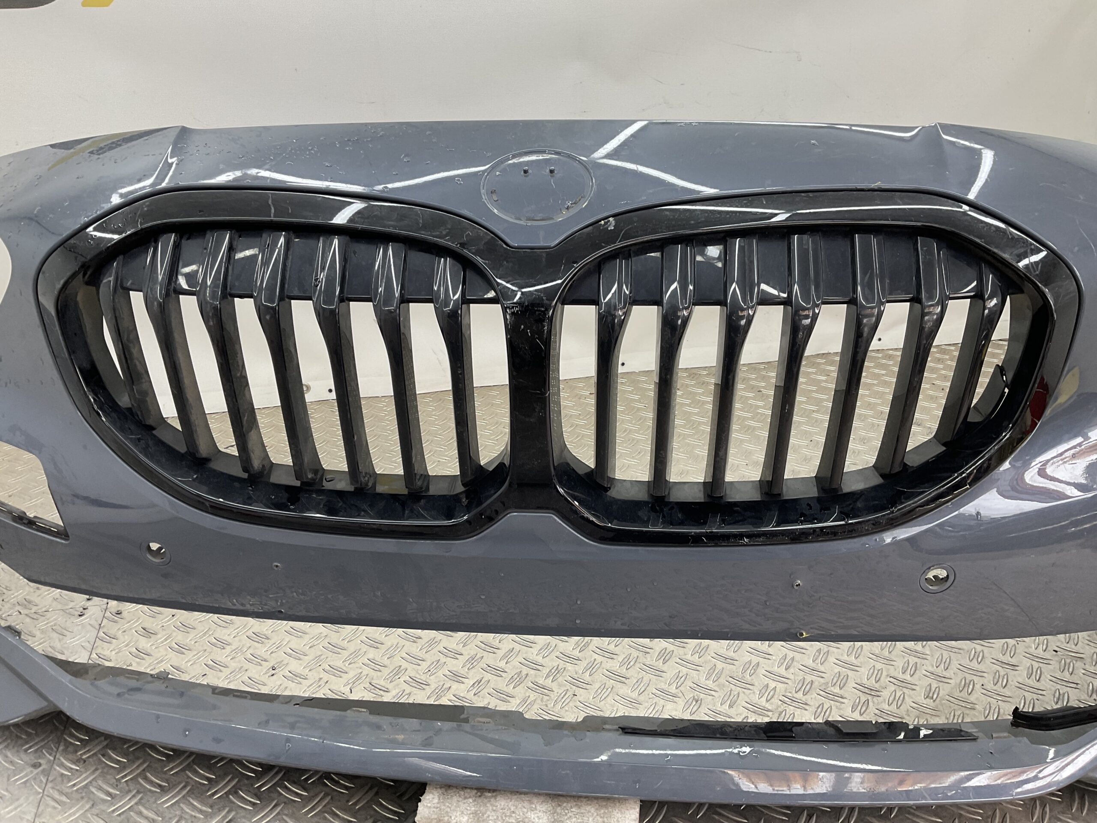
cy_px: 412
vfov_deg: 48.2
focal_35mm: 29
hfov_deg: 61.7
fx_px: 919
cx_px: 548
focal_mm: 3
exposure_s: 1/100
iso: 32
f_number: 1.8
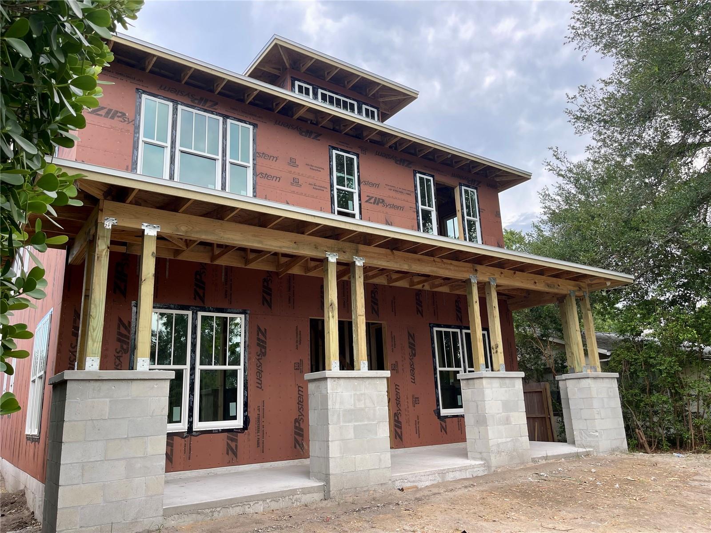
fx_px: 513
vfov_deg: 54.9
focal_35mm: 25
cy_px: 266
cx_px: 356
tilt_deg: +14.7
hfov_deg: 69.4
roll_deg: +2.1
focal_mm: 5.1
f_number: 1.6
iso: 32
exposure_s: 1/528
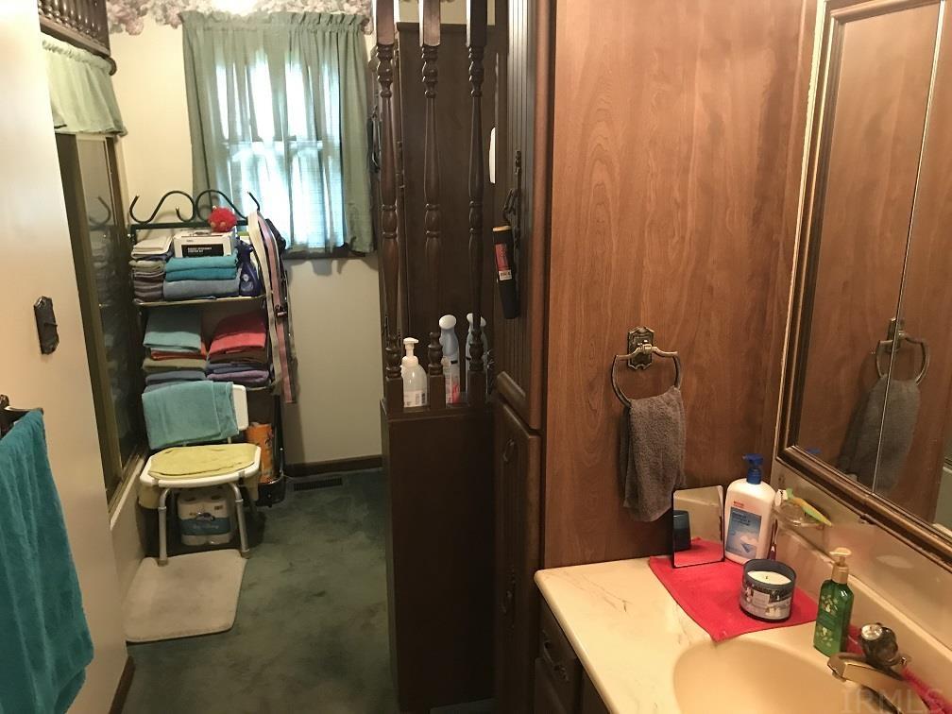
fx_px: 770
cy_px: 357
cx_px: 476
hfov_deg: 63.4
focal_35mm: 28
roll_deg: +1.9
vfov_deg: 49.7
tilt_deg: -14.8
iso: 100
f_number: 1.8
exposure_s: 1/9
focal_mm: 3.99
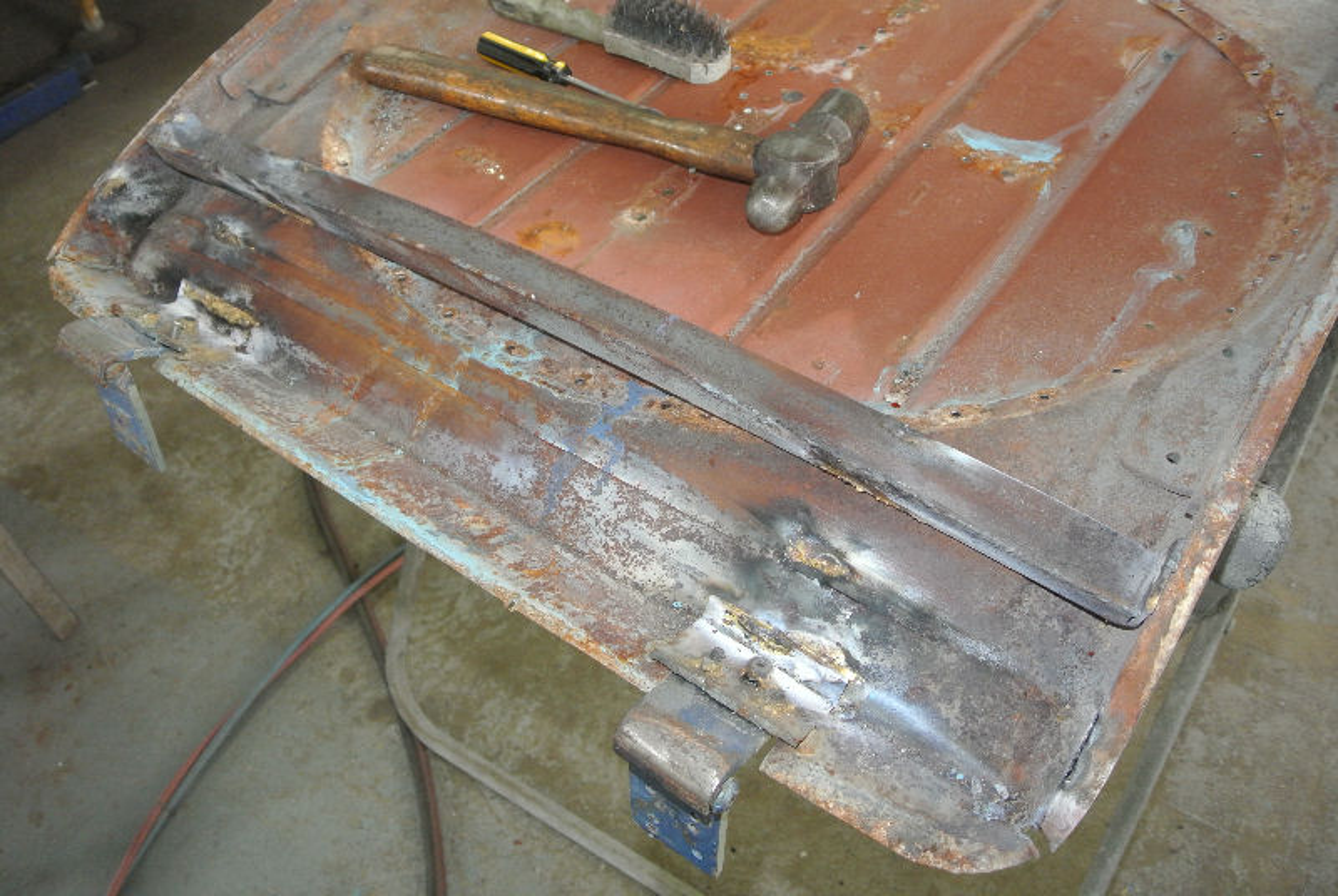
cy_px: 448
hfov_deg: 63.6
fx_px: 1079
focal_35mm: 29
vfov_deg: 45.1
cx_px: 669
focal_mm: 11
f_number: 3.5
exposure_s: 1/60
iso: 800
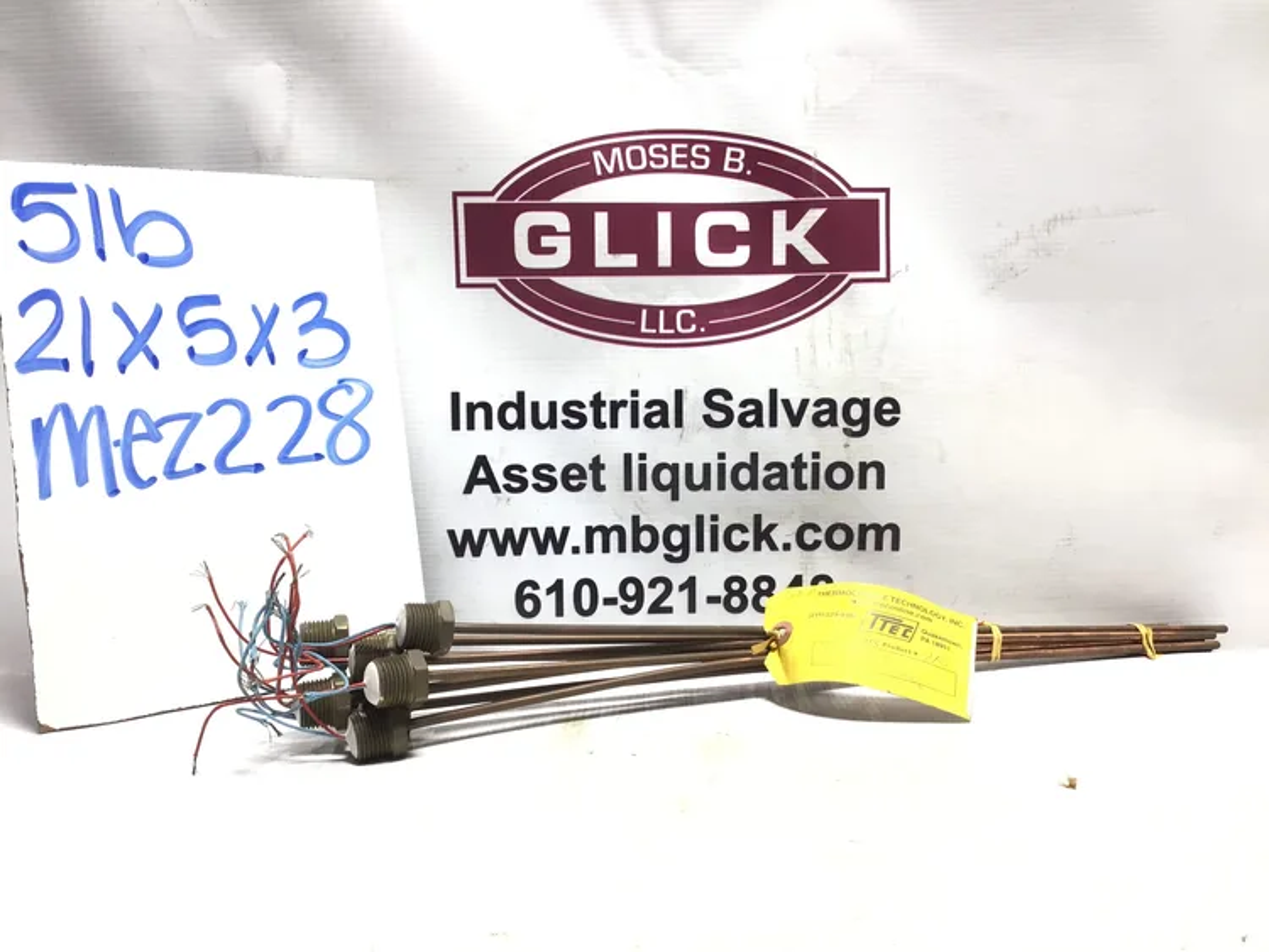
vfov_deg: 45.5
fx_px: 1137
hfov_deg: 58.3
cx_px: 634
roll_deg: -0.2
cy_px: 476
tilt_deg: -6.7
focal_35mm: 31
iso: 40
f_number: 2.4
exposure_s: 1/120
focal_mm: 3.3
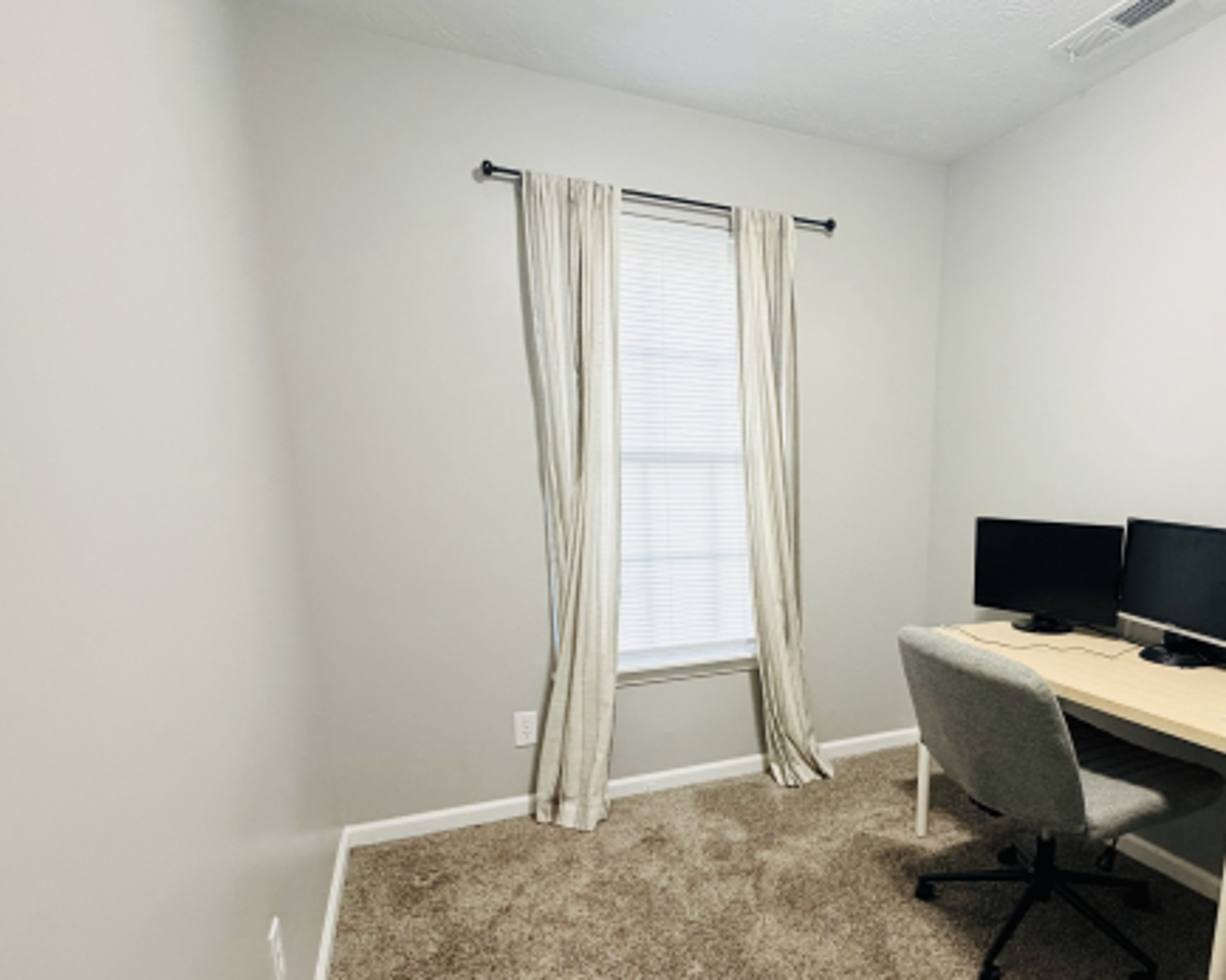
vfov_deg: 64.3
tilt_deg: -12.0
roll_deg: -0.6
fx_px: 762
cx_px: 792
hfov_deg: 75.8
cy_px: 630
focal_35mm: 21
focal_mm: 2.22
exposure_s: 1/60
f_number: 2.2
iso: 640
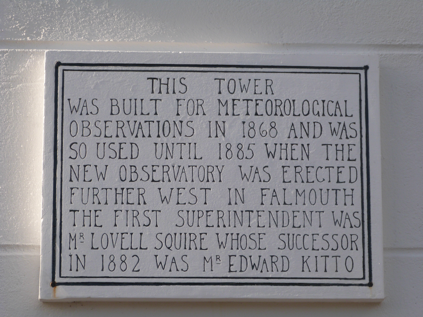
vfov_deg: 9.9
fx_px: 1833
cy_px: 158
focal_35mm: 150
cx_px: 212
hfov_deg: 13.2
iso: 100
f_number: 5.6
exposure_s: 1/200
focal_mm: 26.8
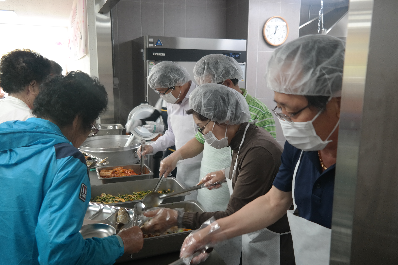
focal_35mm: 29
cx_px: 199
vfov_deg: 45.0
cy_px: 132
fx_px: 321
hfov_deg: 63.7
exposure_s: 1/40
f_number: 3.5
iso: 400
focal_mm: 19
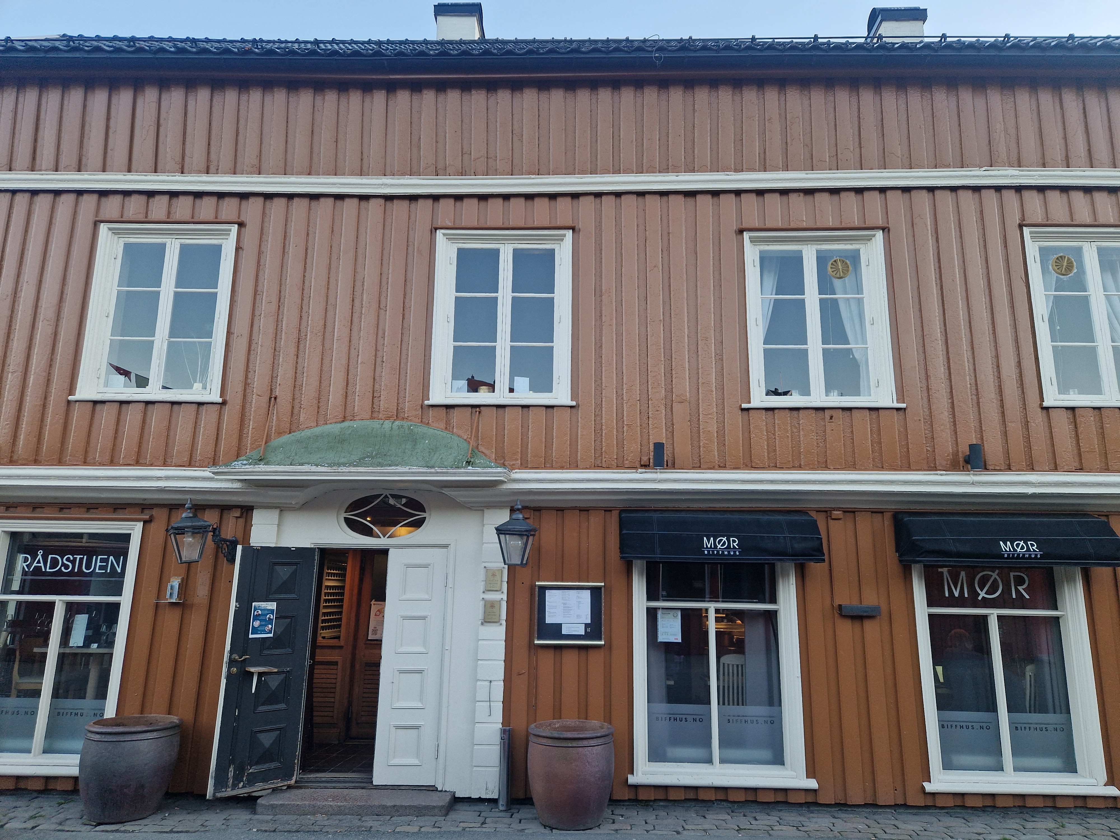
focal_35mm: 23
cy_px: 420
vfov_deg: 58.9
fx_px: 744
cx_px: 560
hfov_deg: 73.9
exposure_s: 1/180
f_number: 1.8
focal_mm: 5.4
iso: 80
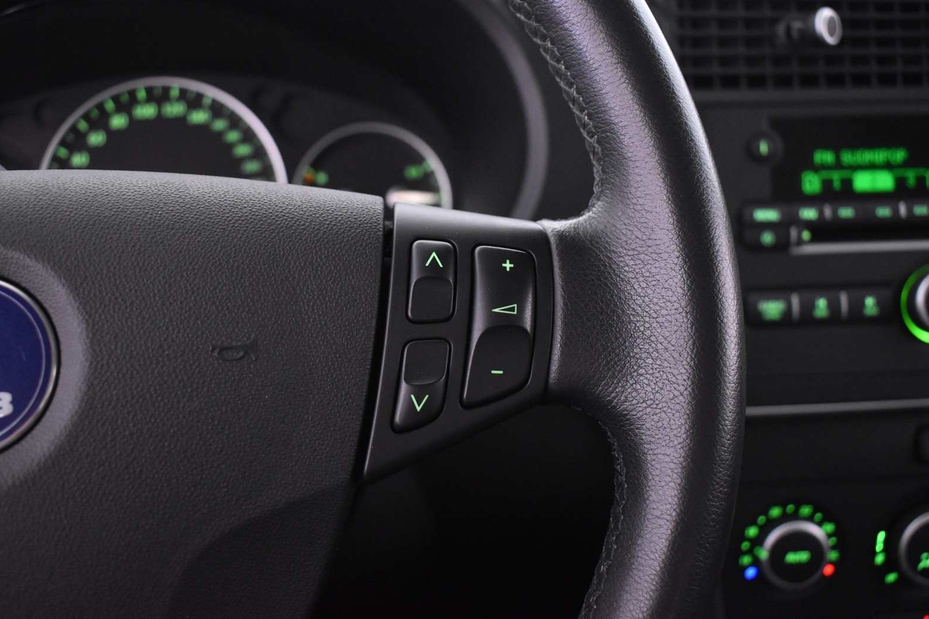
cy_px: 317
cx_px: 457
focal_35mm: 36
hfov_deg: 53.8
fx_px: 916
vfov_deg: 37.3
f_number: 3.8
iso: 3200
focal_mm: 23
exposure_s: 1/25
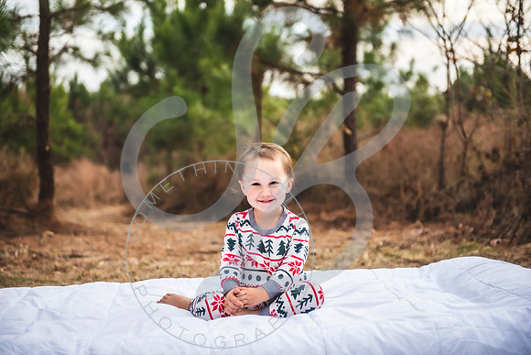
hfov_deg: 32.4
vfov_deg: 21.9
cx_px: 266
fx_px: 915
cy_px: 178
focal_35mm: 62
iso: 100
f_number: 2.8
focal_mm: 62
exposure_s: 1/800
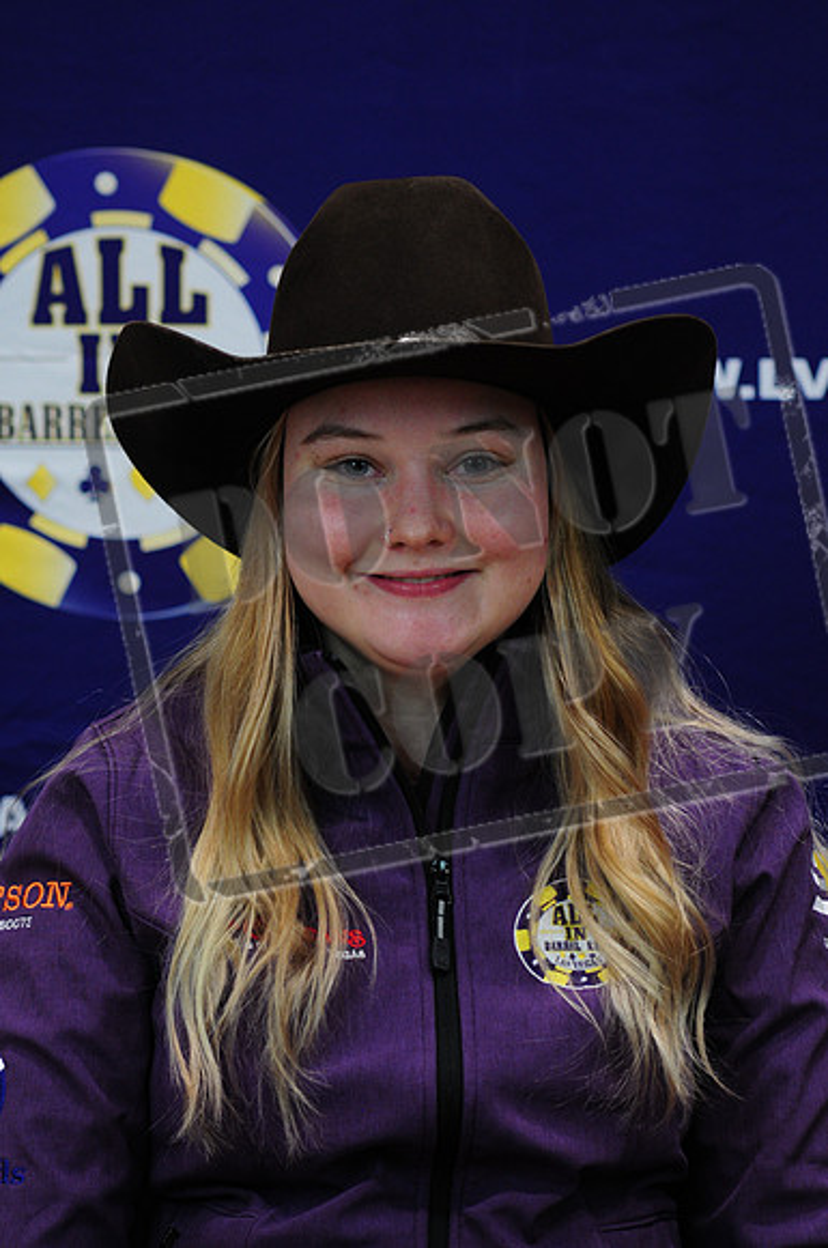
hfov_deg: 10.1
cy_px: 624
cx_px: 414
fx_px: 4671
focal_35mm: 135
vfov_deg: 15.2
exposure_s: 1/125
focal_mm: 90
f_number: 4
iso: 640
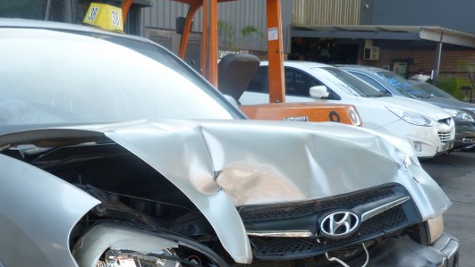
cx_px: 160
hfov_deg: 48.6
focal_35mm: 41
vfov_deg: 28.0
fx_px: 517
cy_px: 236
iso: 80
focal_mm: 4.5
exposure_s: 1/60
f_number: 2.8
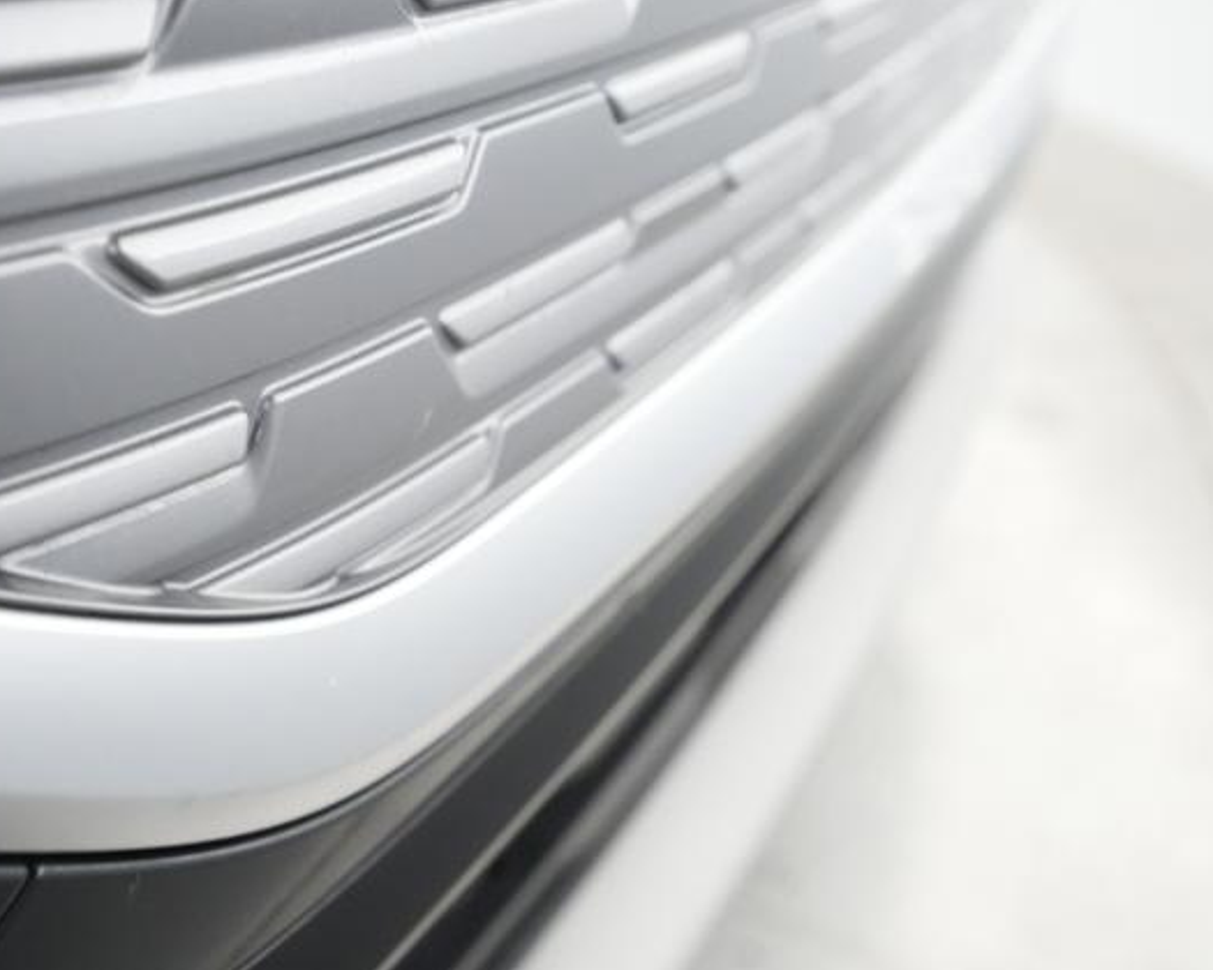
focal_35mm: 32
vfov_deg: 45.8
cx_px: 598
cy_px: 480
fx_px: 1149
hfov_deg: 55.7
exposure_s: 1/100
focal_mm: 28
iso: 8000
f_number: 4.5
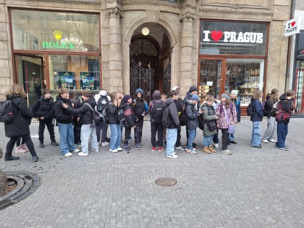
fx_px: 202
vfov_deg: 58.9
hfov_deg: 73.9
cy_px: 114
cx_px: 152
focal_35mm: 23
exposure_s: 1/110
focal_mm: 5.54
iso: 50
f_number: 1.8
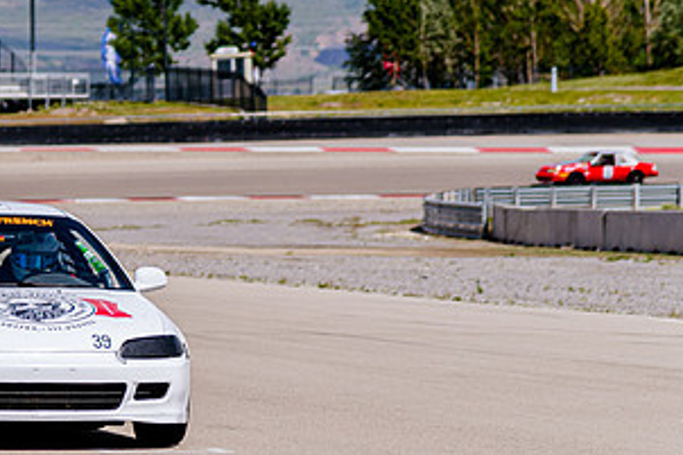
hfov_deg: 7.1
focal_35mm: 289
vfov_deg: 4.7
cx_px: 80
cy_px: 285
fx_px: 5480
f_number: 4
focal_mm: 120
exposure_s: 1/2000
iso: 125
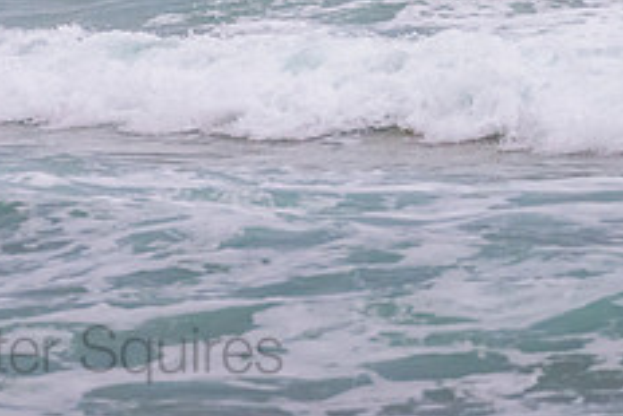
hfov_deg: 3.4
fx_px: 10632
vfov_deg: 2.2
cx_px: 244
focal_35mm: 614
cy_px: -69
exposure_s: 1/1250
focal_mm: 200
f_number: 5.6
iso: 1400
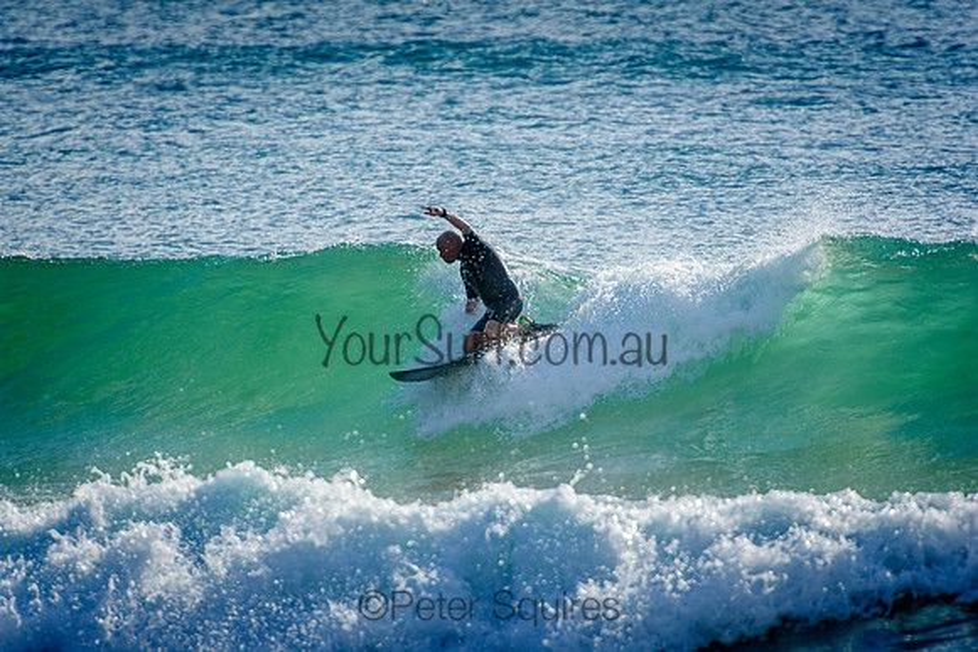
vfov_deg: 2.3
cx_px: 489
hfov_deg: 3.4
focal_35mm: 600
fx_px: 16303
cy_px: 326
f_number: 5.6
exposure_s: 1/2000
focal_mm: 400
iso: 320
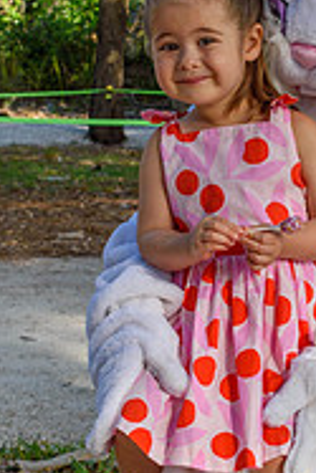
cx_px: 255
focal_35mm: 130
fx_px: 1708
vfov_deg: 15.8
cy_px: 228
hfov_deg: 10.5
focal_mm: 36
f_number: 8
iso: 200
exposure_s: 1/250
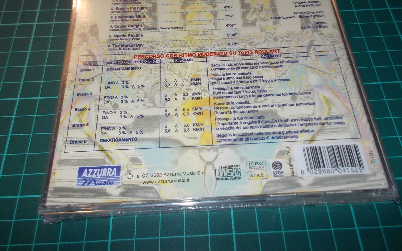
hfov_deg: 61.2
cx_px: 202
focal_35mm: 31
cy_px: 114
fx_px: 340
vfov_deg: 40.6
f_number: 3.3
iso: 200
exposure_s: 1/30
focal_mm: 4.1
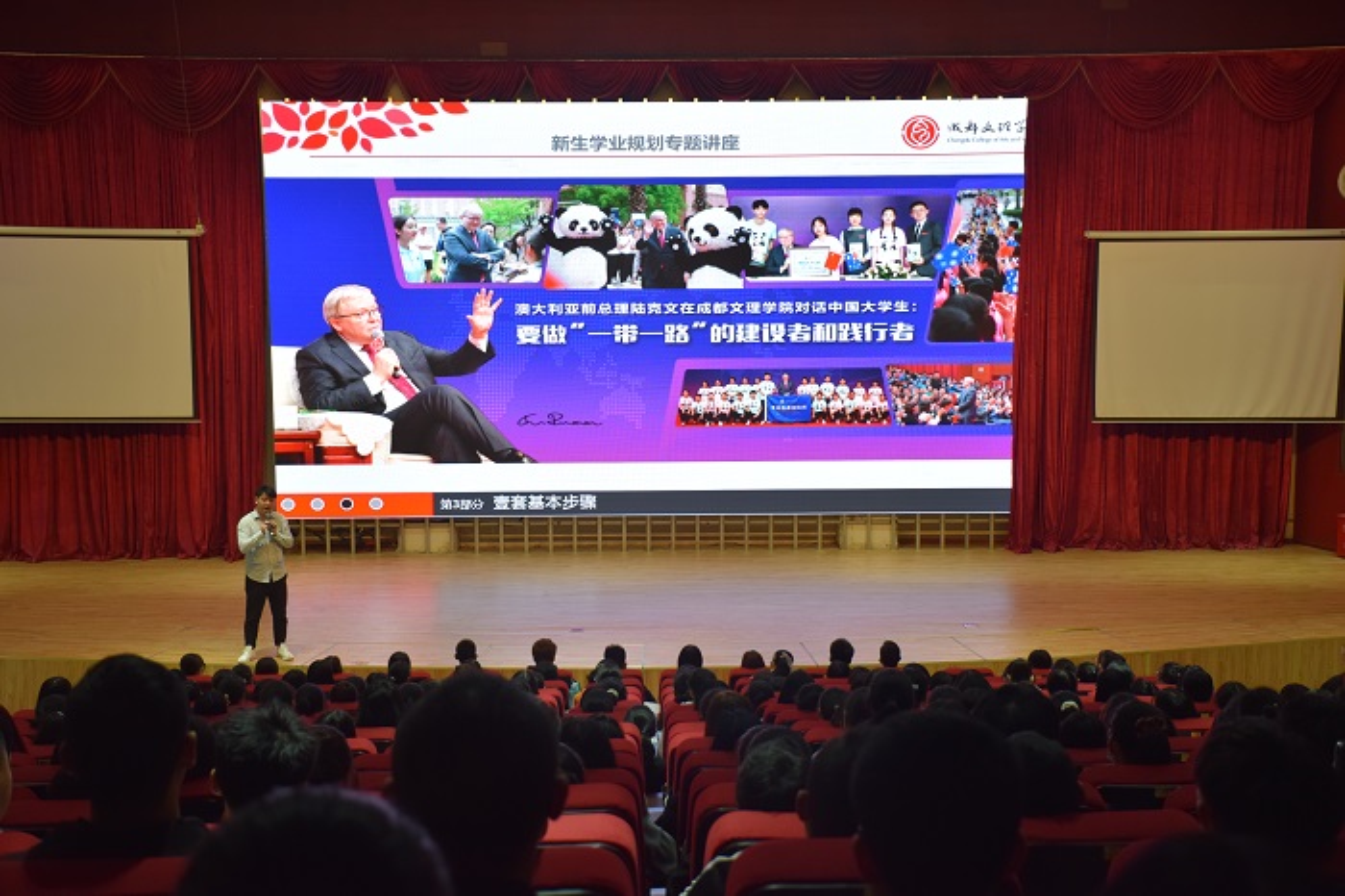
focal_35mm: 51
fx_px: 1904
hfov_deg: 38.9
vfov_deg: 26.5
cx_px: 672
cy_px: 448
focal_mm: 34
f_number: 5
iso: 400
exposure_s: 1/100
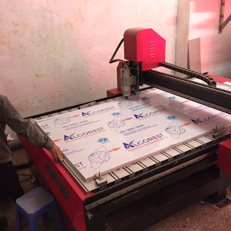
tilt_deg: -22.8
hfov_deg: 47.1
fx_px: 264
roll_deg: +3.1
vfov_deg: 47.2
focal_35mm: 35
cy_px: 115
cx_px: 99
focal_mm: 4.15
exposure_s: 1/10
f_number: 2.2
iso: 125
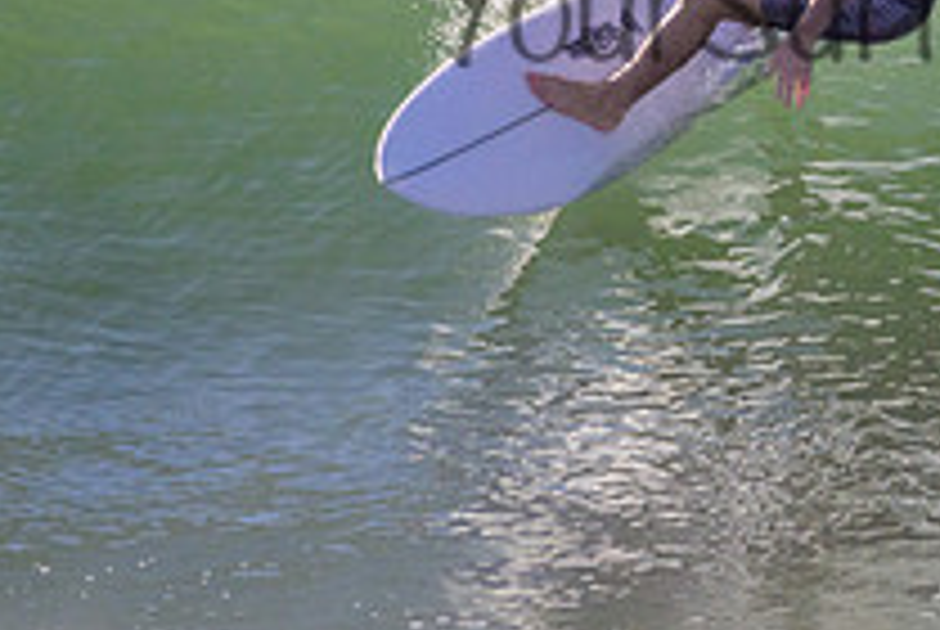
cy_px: -43
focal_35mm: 2219
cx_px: 900
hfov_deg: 0.9
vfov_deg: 0.6
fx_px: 58021
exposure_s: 1/2000
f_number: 11
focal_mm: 800
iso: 1000
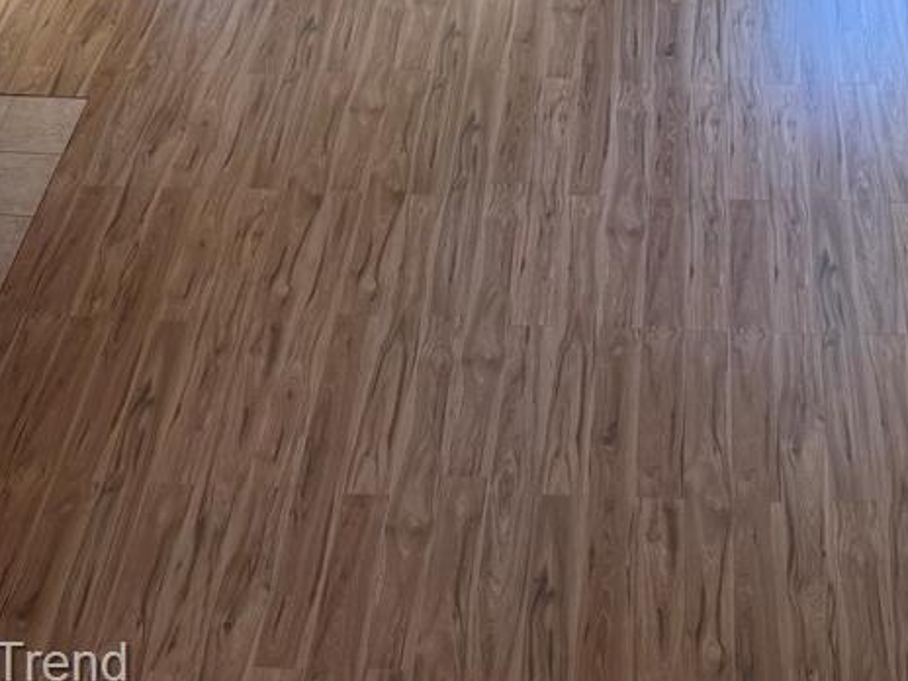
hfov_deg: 35.6
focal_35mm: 53
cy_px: -51
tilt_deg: -39.6
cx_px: 640
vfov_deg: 25.7
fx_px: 1390
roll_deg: -1.3
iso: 160
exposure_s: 1/223
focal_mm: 6.76
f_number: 1.78
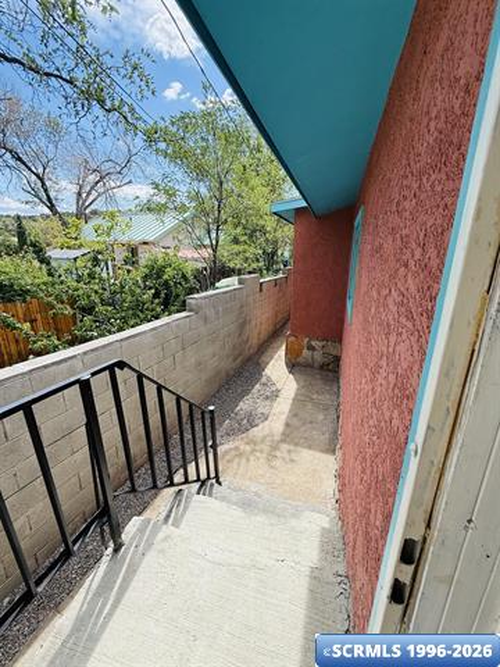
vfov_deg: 102.1
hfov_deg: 85.7
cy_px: 334
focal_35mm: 14
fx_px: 270
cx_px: 250
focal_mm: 2.22
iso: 64
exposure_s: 1/613
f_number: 2.2
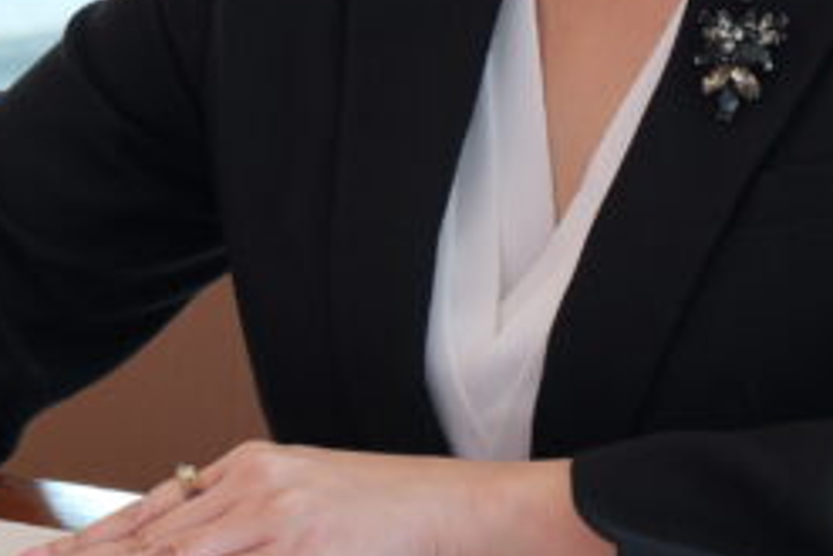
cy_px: -113
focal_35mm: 224
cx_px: 600
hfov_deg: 9.2
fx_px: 5186
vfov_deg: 6.1
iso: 800
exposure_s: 1/60
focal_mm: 54
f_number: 5.4
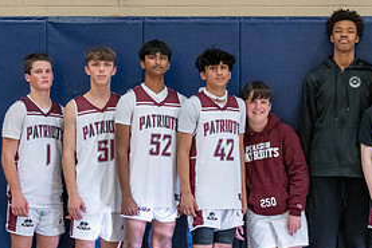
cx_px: 343
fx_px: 1675
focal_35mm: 162
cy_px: 186
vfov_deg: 8.5
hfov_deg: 12.6
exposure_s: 1/320
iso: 4000
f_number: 4
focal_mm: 70
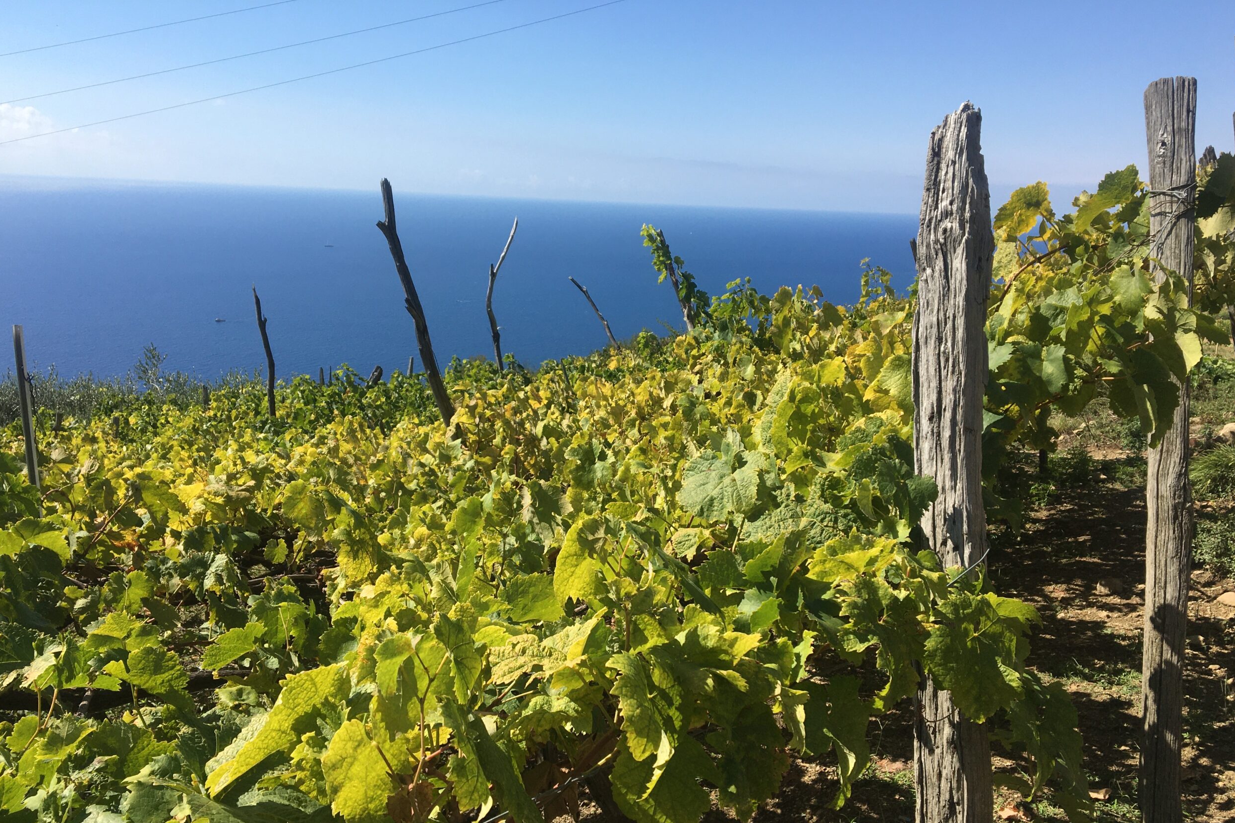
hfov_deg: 60.3
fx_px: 1063
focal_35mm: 31
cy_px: 474
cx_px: 623
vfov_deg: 42.2
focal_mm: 4.15
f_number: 2.2
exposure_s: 1/1972
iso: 25
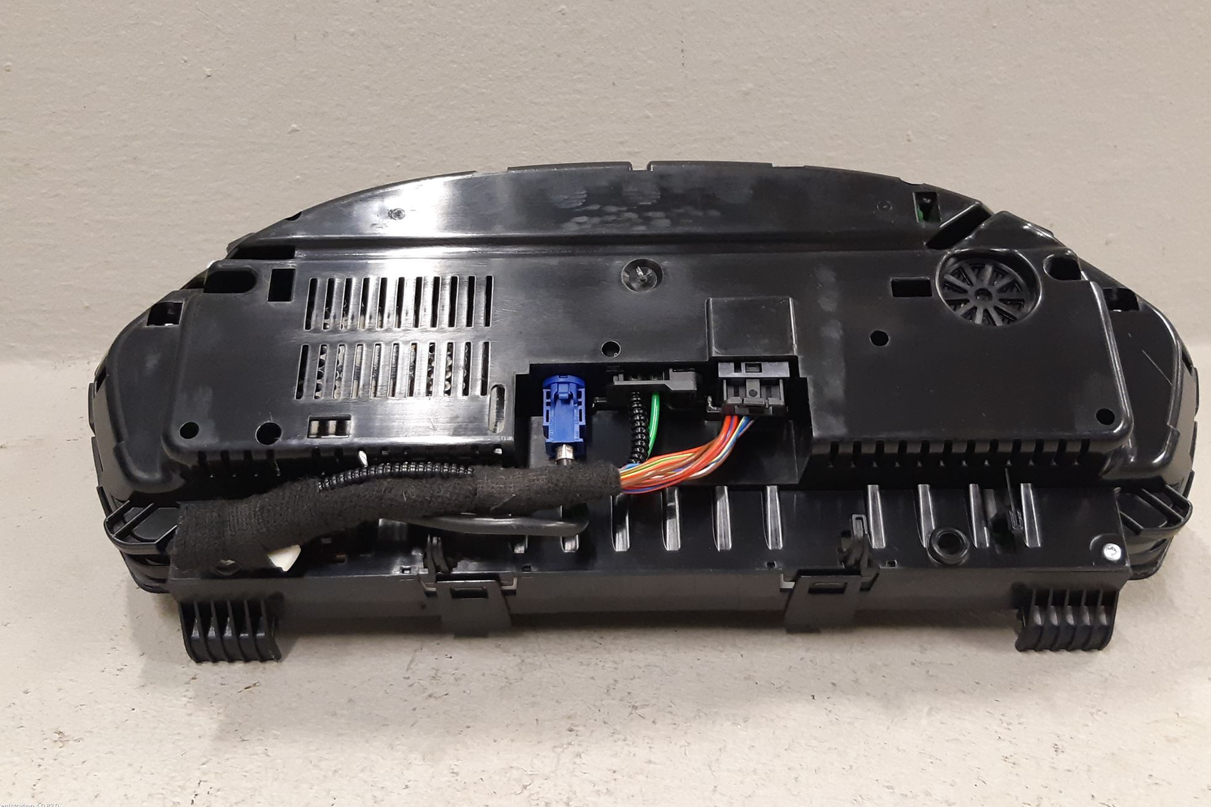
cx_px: 620
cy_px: 341
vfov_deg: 46.3
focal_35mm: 28
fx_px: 942
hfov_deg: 65.5
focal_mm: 3.93
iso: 250
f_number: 1.7
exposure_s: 1/50
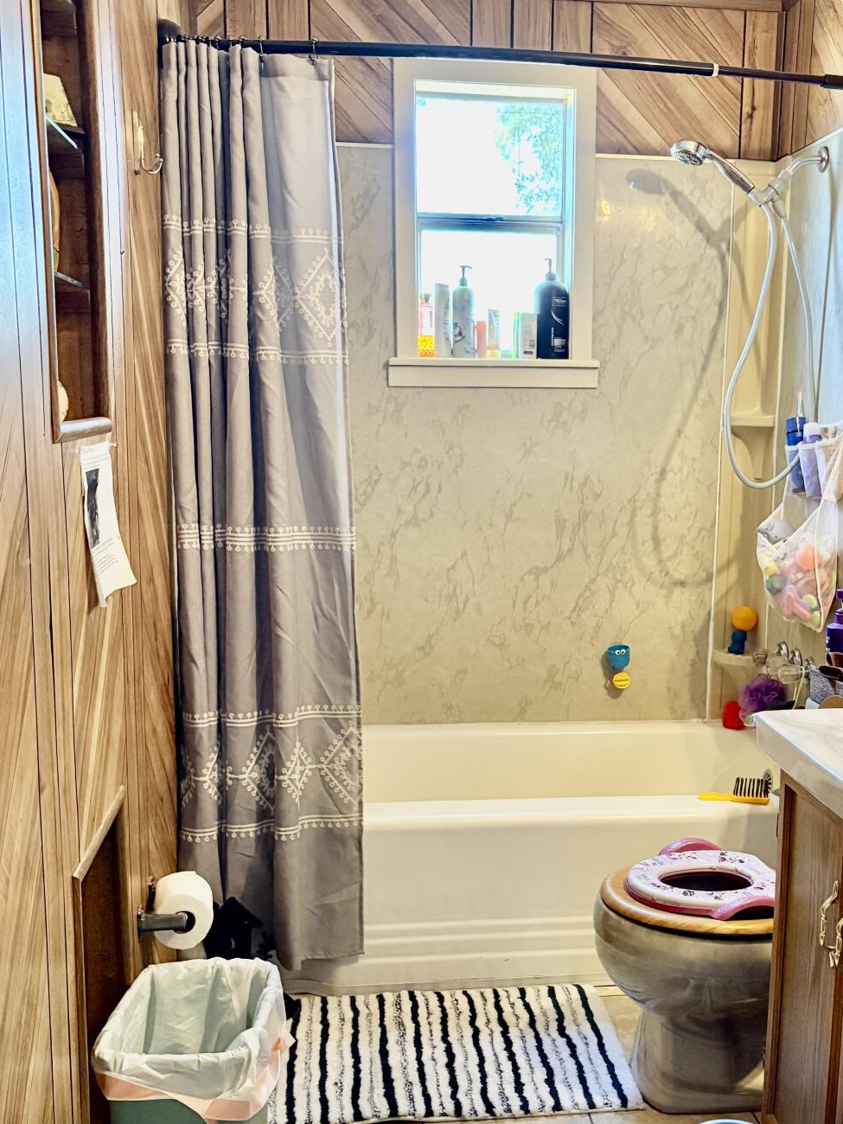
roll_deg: -0.3
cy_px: 629
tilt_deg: -9.6
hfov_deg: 35.8
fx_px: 1299
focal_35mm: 40
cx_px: 520
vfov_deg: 46.7
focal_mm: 5.96
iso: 500
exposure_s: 1/60
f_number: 1.6
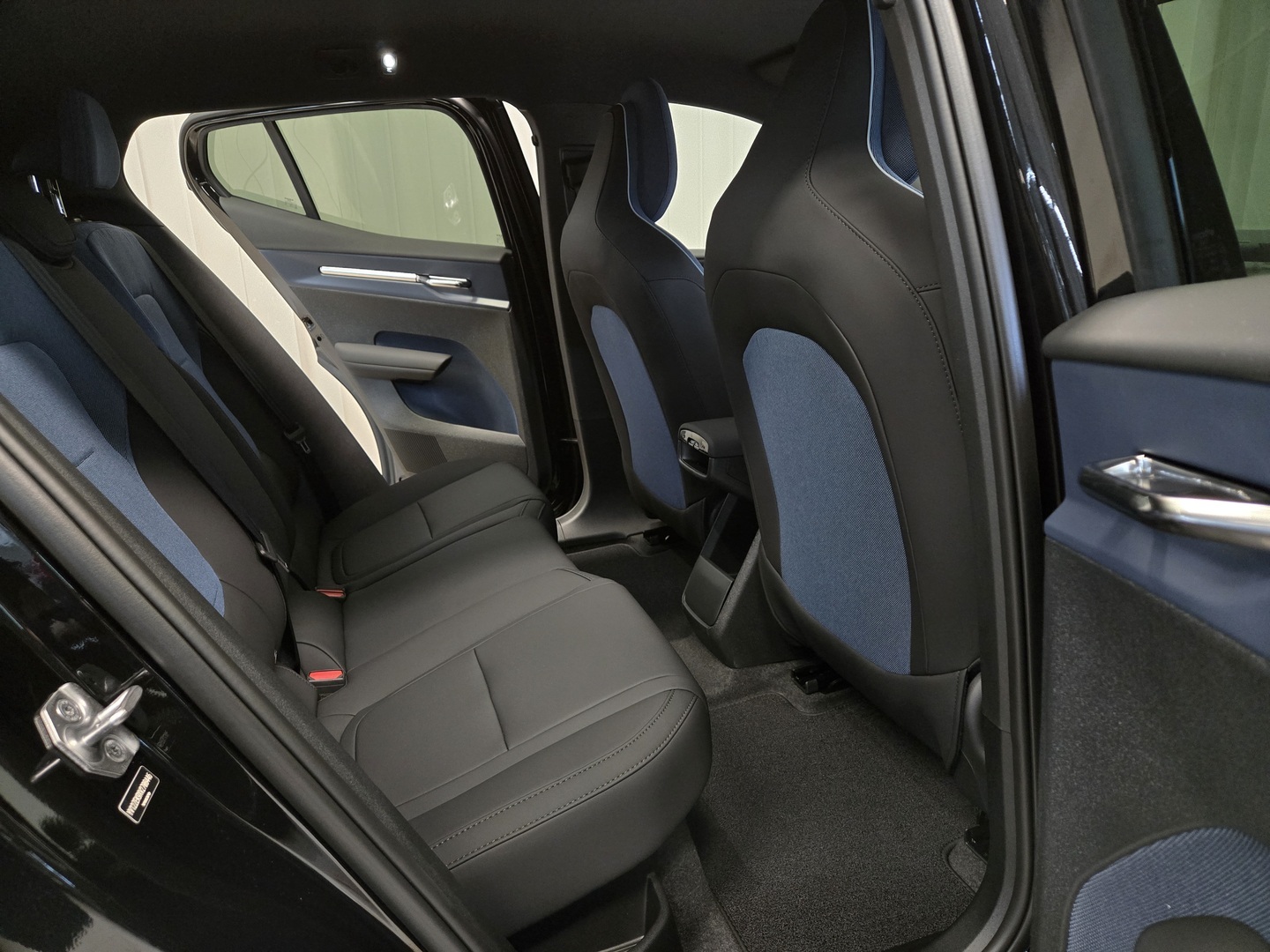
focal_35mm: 23
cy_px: 476
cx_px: 635
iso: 1000
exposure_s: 1/120
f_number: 1.8
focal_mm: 5.4
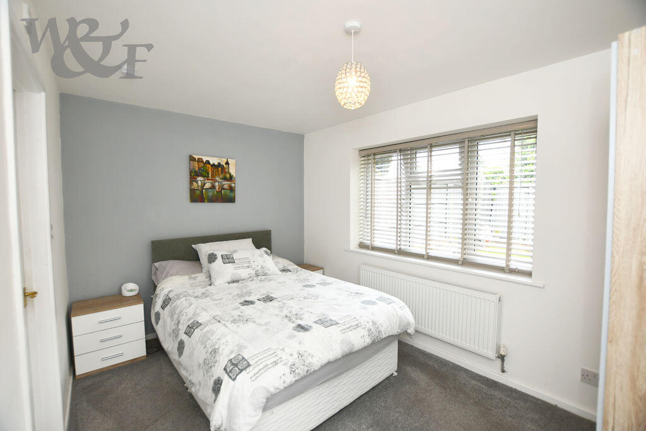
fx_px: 269
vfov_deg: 77.3
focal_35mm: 15
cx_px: 323
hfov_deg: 100.4
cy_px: 216
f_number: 4
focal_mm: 10
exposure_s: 1/60
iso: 220
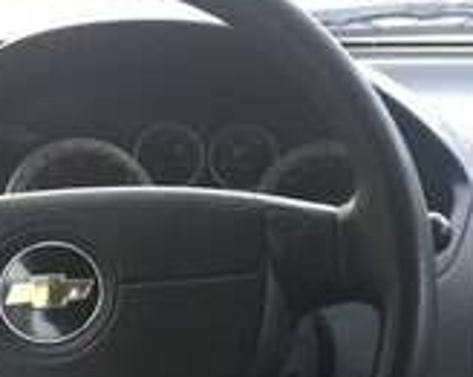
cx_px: 632
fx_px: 1595
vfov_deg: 12.9
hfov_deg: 15.9
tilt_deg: -20.7
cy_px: 534
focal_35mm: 114
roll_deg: -1.0
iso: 80
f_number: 2.2
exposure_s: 1/33
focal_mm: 4.15
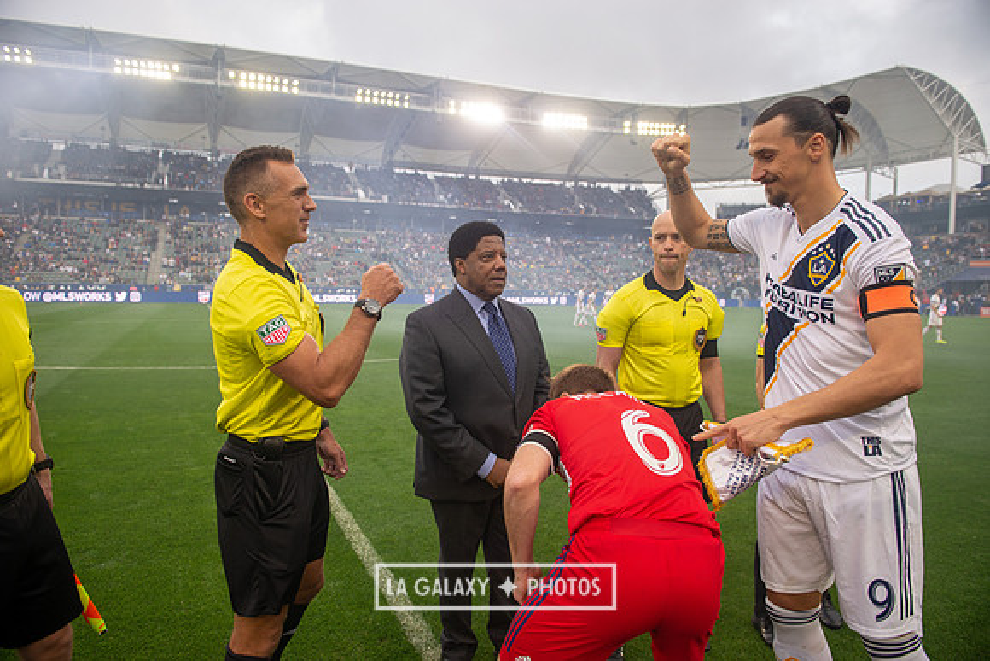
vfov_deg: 53.2
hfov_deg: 73.7
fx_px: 660
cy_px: 330
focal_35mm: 24
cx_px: 495
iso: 500
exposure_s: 1/640
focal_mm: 24
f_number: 3.5
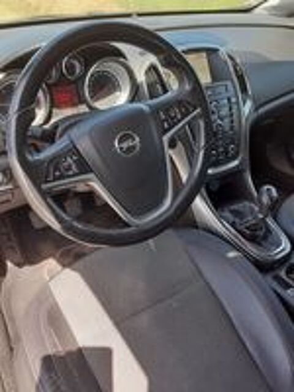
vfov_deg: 65.3
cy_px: 196
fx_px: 306
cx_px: 147
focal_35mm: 27
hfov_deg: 51.4
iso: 40
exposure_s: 1/116
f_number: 1.9
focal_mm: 3.6
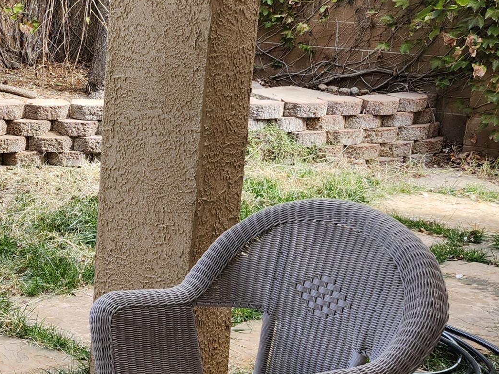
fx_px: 952
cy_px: 183
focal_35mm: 66
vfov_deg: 22.3
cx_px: -54
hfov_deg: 26.9
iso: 25
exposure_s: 1/180
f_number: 1.8
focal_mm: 5.54
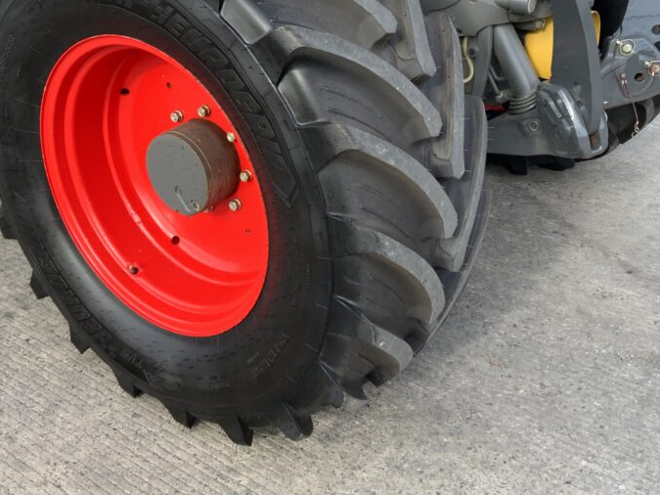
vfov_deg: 32.4
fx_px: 839
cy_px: 144
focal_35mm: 44
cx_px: 288
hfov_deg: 42.9
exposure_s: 1/255
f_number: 1.8
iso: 16
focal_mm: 3
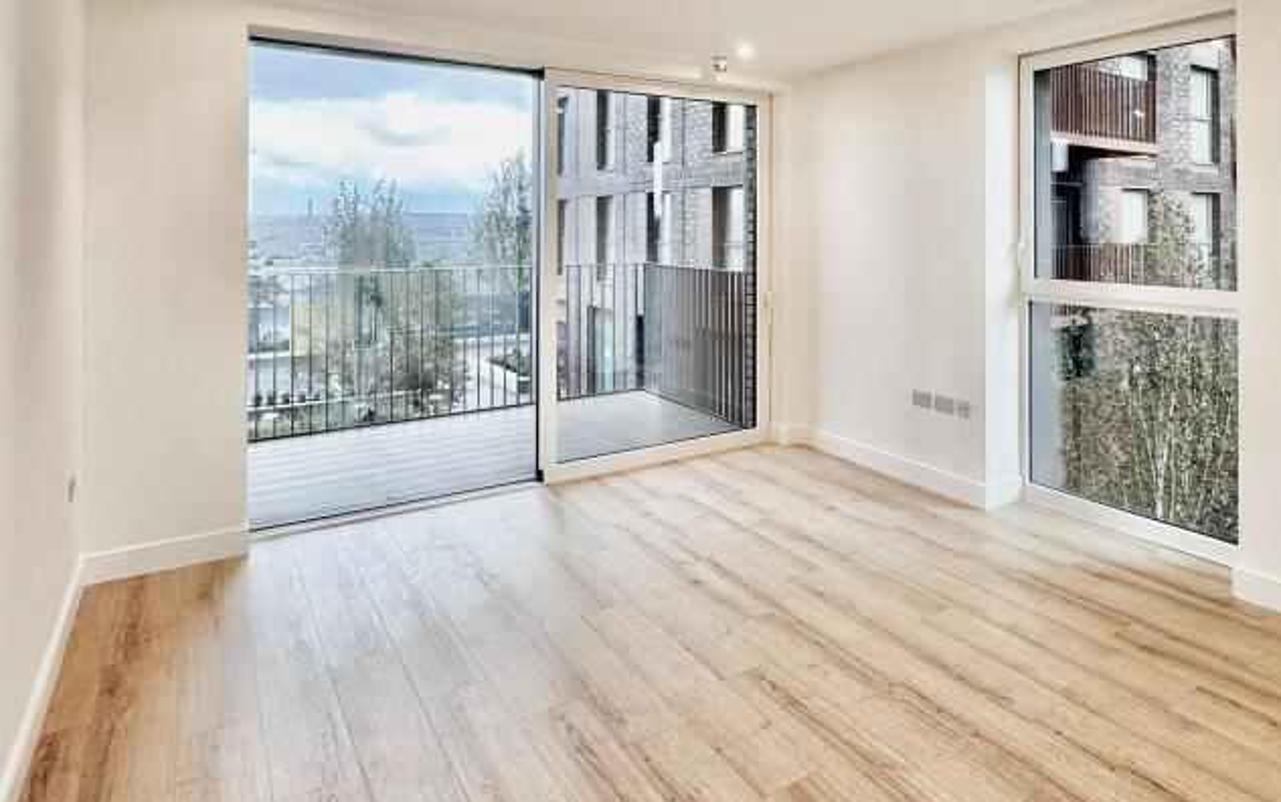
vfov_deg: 49.6
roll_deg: -0.4
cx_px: 872
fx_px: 838
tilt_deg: +0.9
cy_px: 227
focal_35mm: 24
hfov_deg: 72.1
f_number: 2.2
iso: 160
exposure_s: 1/100
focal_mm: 2.22
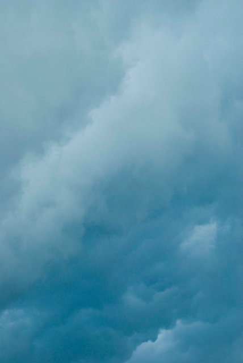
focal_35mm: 105
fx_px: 1061
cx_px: 122
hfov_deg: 13.1
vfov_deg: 19.4
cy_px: 182
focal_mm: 70
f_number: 5.6
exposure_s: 1/125
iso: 100
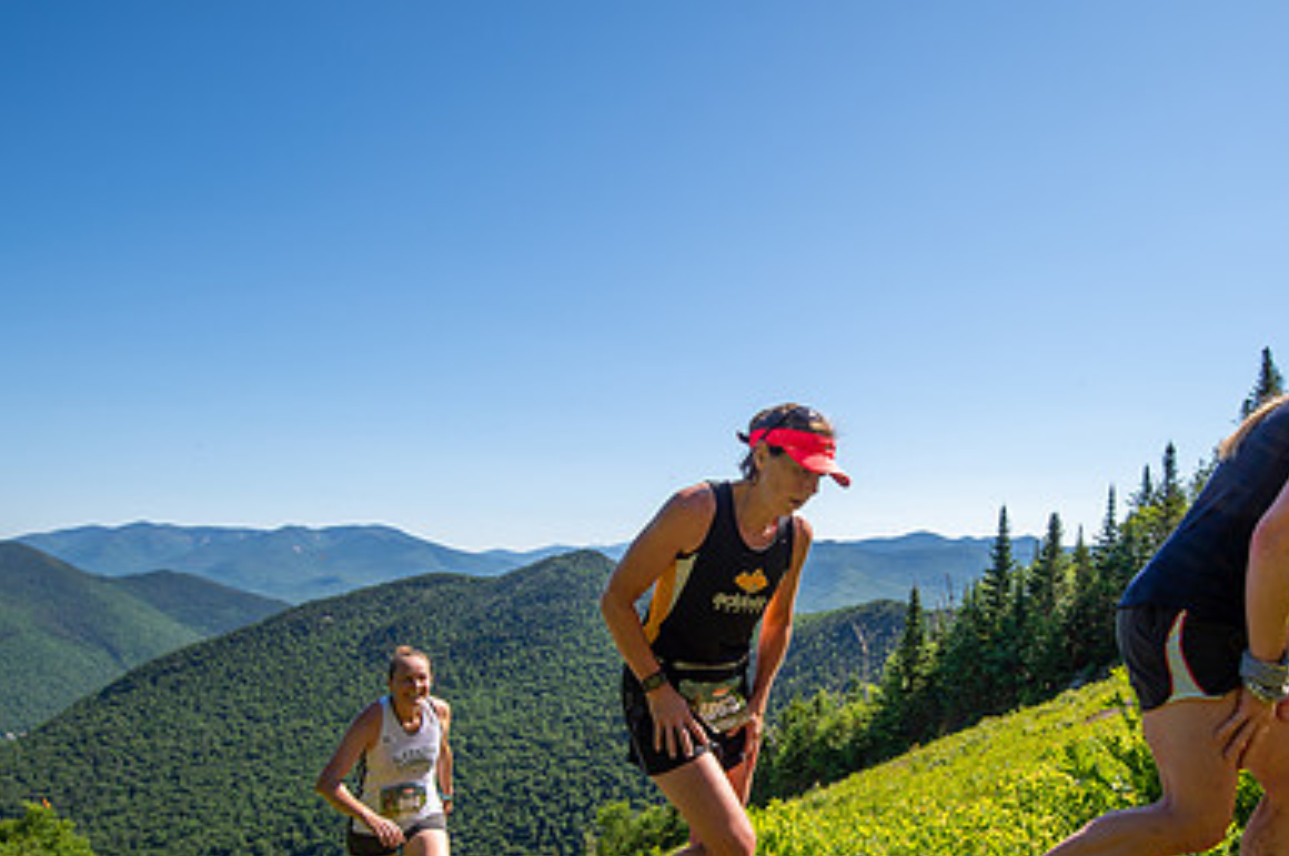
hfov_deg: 72.9
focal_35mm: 24
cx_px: 779
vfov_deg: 51.0
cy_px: 630
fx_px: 858
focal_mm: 16
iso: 100
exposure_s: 1/500
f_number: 5
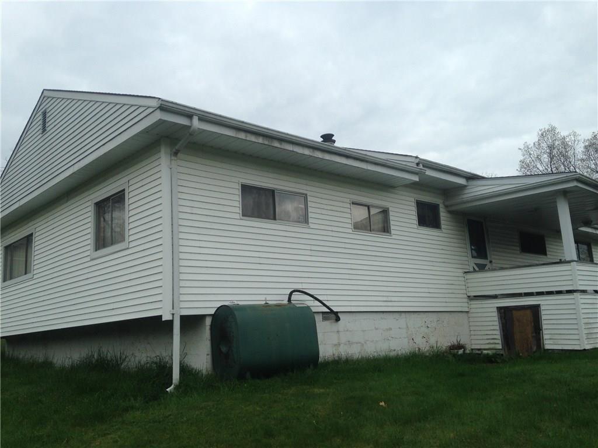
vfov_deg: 42.9
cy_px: 224
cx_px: 299
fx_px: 570
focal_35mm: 33
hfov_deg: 55.4
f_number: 2.4
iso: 50
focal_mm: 4.12
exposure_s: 1/516
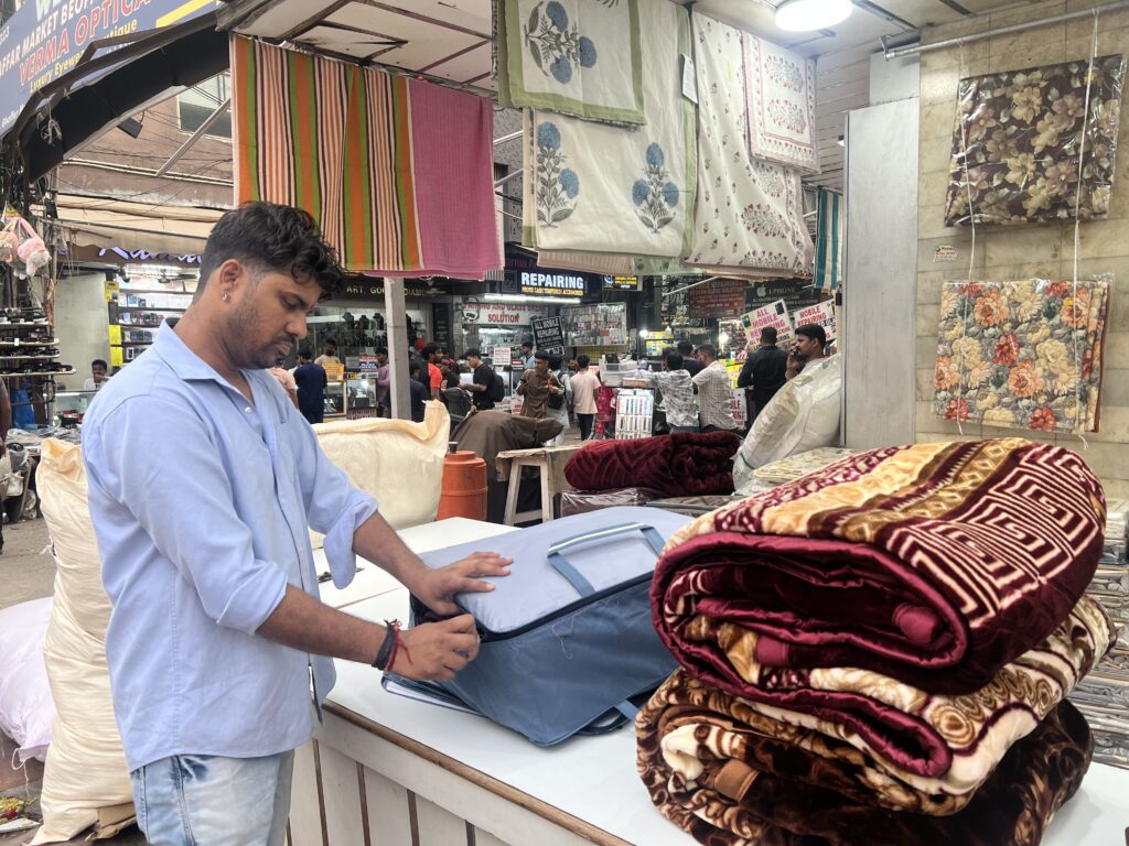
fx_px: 848
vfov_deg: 53.1
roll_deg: +0.8
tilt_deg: -3.4
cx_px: 564
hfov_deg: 67.3
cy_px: 423
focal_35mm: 26
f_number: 1.5
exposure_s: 1/134
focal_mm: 5.7
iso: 32
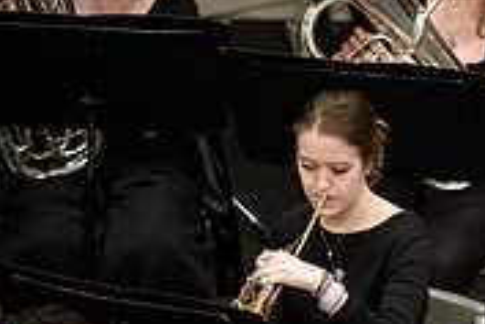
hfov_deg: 3.2
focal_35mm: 638
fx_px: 8595
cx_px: 726
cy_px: 325
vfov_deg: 2.2
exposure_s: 1/250
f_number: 3.2
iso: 3200
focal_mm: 195
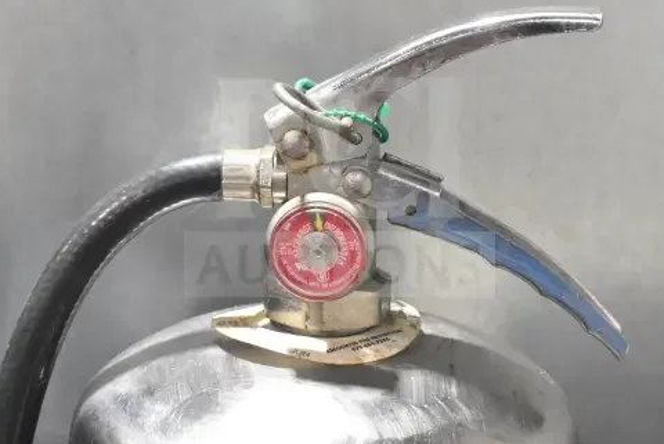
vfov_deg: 17.1
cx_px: 339
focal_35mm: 80
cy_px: 187
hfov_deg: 25.3
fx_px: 1477
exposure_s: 1/200
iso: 6400
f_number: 7.1
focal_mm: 42
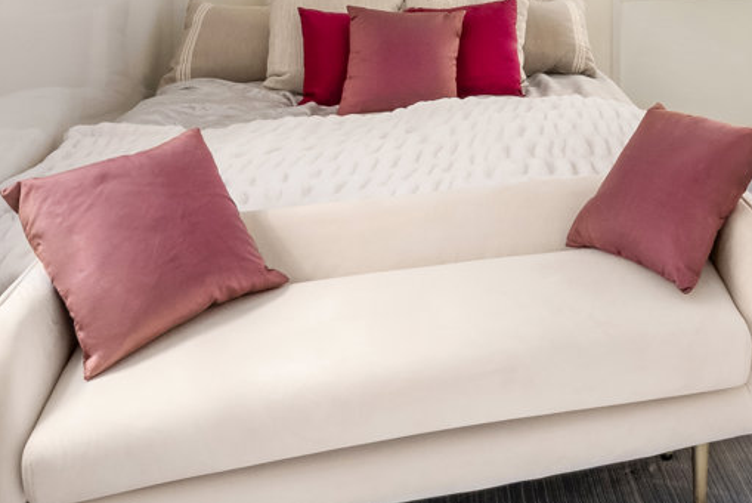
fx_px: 1024
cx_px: 767
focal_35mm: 49
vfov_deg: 24.5
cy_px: -126
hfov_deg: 36.0
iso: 800
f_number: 20
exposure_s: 1/6
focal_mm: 13
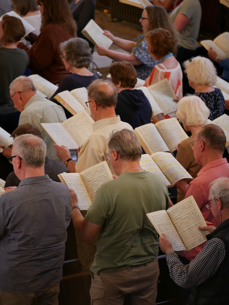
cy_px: 152
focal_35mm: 200
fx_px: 1763
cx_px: 114
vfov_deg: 9.9
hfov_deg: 7.4
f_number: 2.8
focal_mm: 100
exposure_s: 1/125
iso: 3200
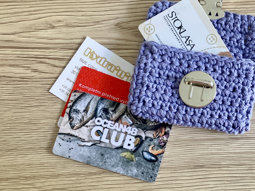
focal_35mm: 48
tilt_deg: -83.0
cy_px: 102
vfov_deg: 30.3
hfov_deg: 37.8
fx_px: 354
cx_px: 214
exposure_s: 1/60
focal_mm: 3.99
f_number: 1.8
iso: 320
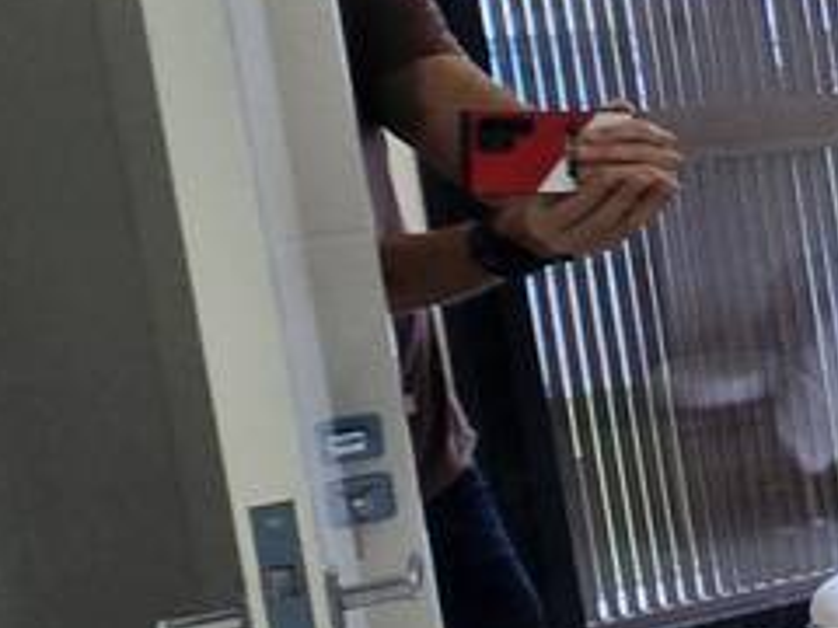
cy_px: 105
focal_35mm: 78
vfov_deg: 18.7
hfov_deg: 12.3
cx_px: 2381
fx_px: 1888
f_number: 2.2
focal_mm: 2.2
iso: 64
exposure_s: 1/60
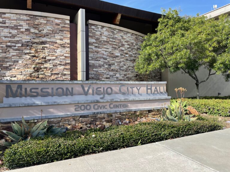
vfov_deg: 53.1
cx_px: 115
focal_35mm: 26
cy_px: 86
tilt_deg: +0.0
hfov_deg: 67.3
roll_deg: +0.5
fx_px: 173
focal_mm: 4.2
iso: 32
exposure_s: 1/1435
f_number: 1.6
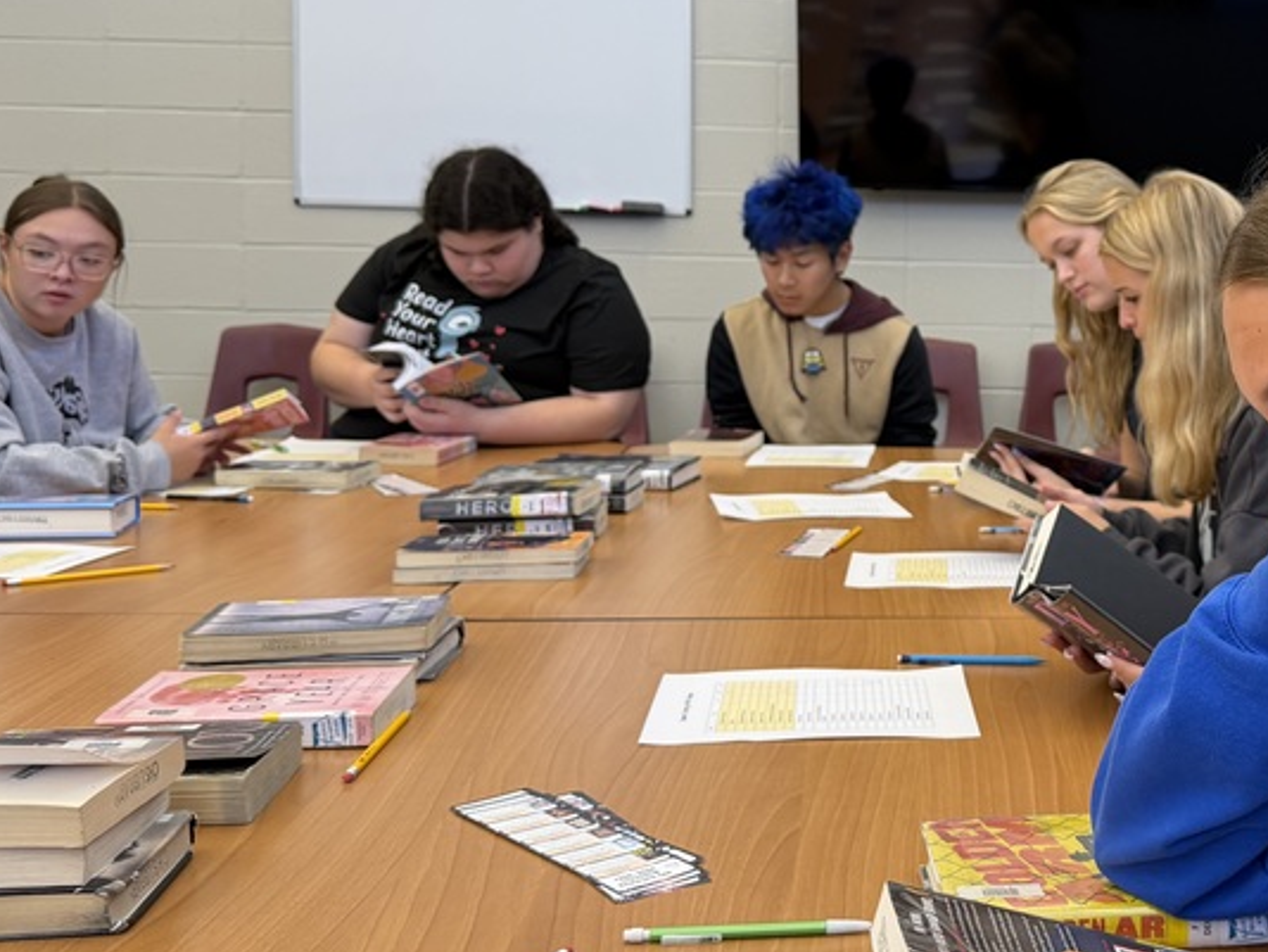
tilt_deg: -4.6
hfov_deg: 39.3
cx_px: 1052
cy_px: 366
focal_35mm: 46
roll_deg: -1.2
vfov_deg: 31.4
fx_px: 1686
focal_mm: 6.76
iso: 125
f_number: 1.78
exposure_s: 1/60
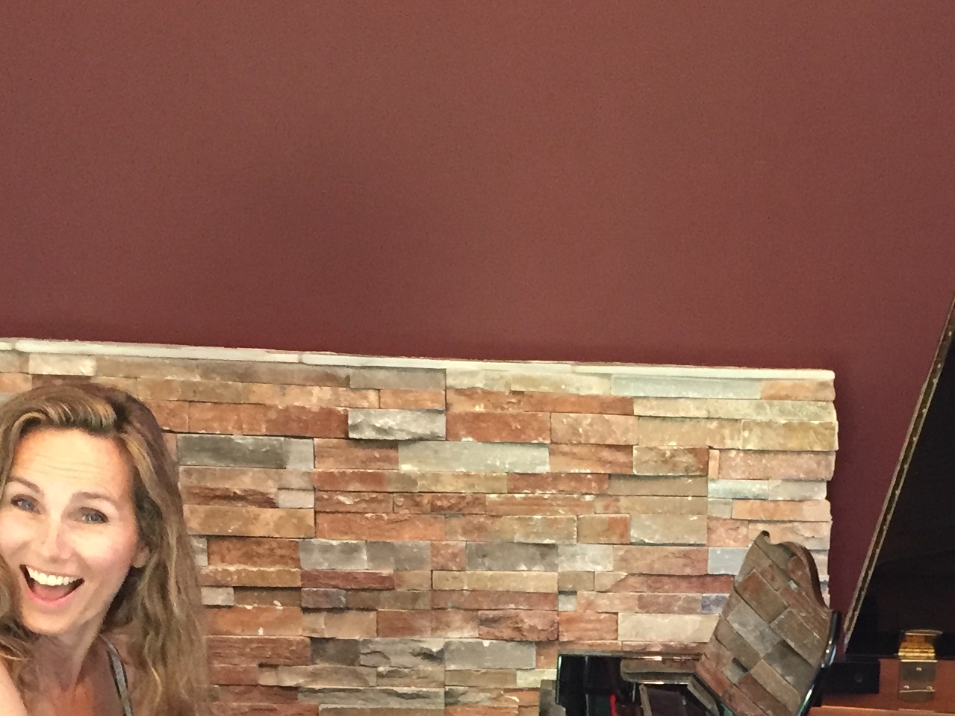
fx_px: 2041
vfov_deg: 18.8
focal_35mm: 74
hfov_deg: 25.8
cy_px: 854
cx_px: 790
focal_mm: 4.15
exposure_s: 1/30
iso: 200
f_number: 2.2
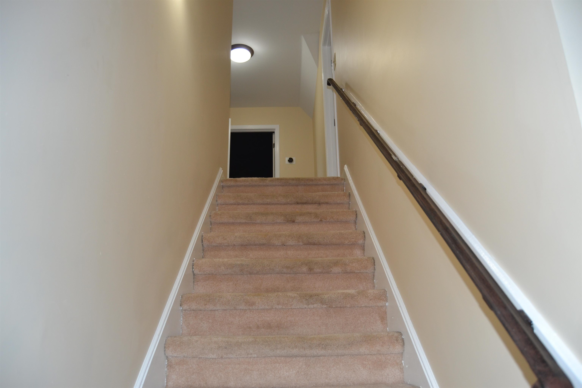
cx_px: 291
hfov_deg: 67.4
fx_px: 436
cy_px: 194
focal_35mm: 27
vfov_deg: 47.9
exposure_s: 1/60
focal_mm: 18
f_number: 3.5
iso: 400
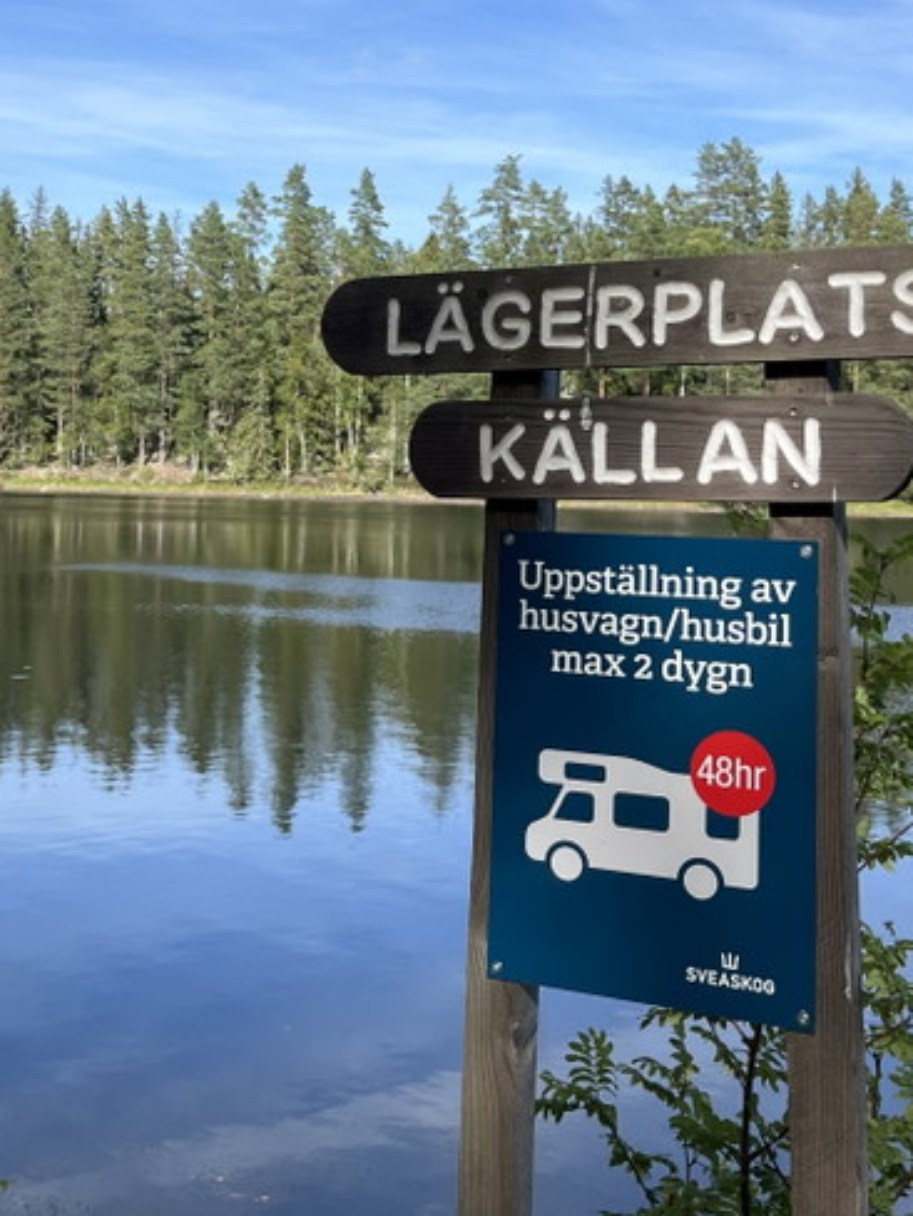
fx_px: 1793
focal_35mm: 51
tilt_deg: +2.5
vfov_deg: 36.9
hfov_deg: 28.0
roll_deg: -1.2
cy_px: 363
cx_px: 179
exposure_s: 1/2825
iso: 50
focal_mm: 5.1
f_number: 1.6
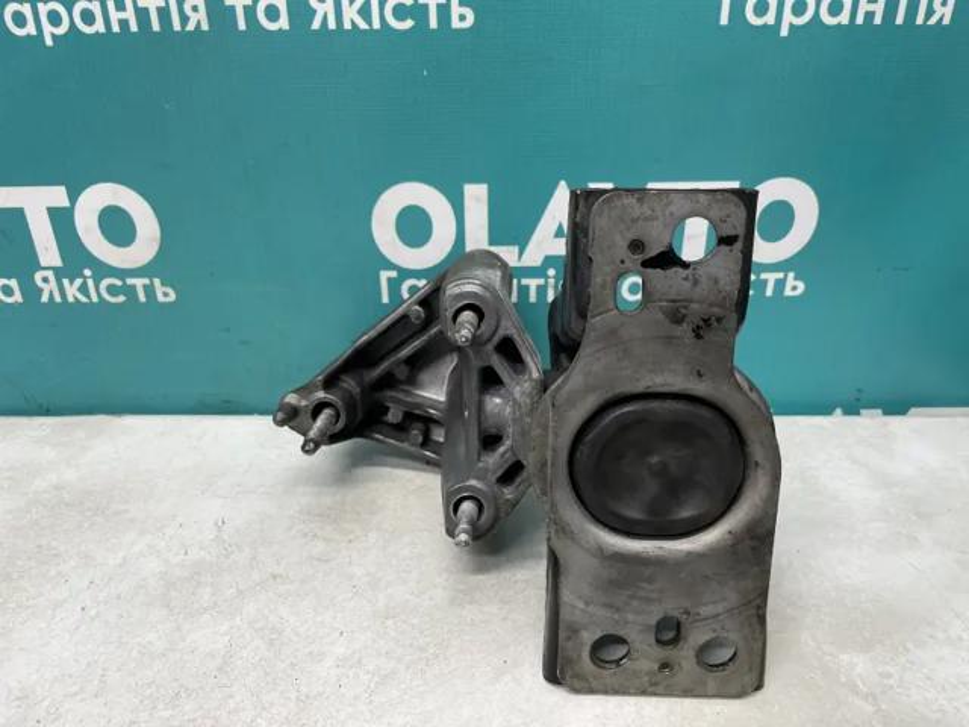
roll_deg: +1.6
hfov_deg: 67.3
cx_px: 484
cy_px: 364
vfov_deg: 53.1
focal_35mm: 26
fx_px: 728
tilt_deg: -27.4
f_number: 1.6
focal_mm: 4.2
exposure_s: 1/100
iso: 125
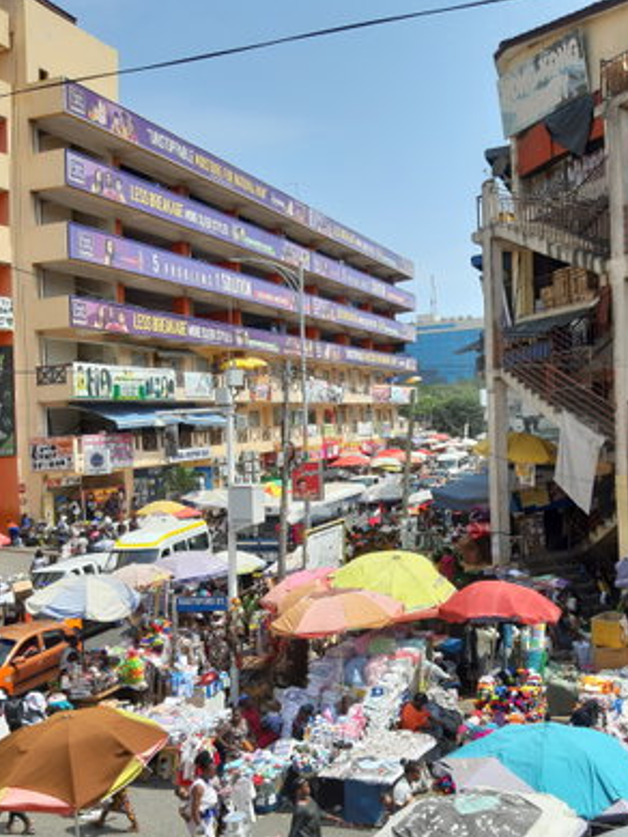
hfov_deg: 38.4
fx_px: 895
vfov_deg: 49.4
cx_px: 396
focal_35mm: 37
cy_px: 550
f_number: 1.7
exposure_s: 1/1362
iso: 40
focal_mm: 3.93
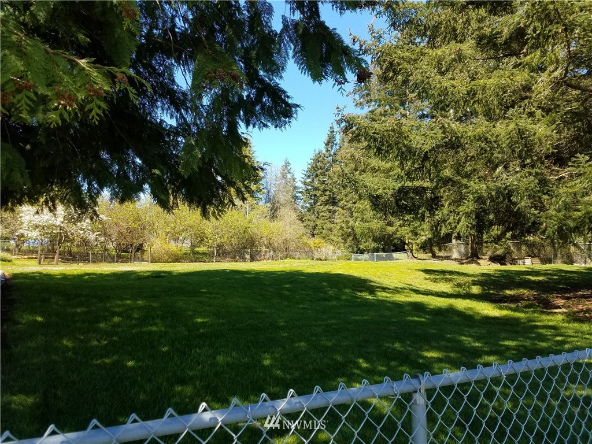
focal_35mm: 26
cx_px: 296
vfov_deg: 53.1
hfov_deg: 67.3
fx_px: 445
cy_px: 222
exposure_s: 1/574
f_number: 1.7
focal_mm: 4.2
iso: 40
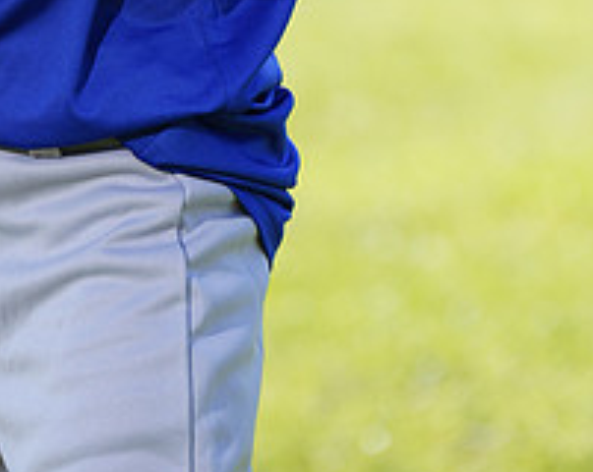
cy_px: -330
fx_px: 9511
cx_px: 90
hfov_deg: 3.6
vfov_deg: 2.8
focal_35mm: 543
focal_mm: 200
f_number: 5
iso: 100
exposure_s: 1/250
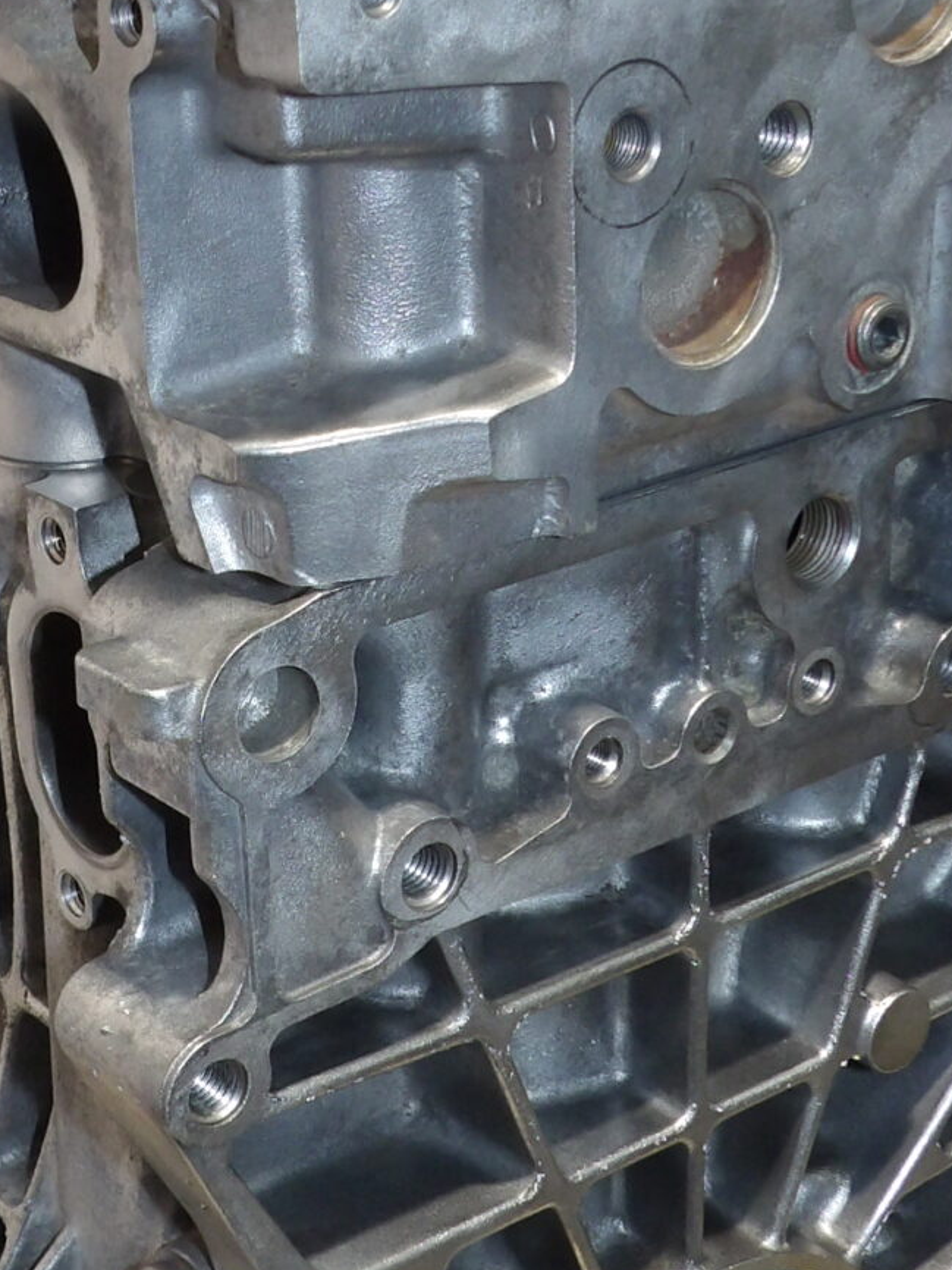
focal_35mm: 71
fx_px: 2603
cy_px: 652
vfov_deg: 27.4
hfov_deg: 20.5
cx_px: 199
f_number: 3.2
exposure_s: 1/33
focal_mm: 4.3
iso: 200
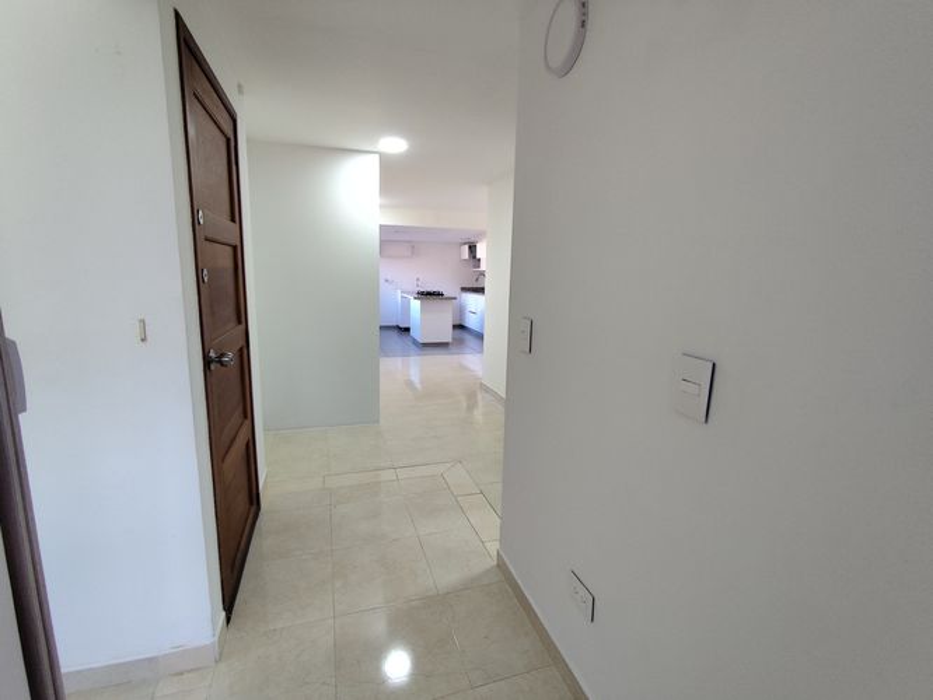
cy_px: 350
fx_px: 431
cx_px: 466
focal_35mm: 16
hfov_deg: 94.5
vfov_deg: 78.1
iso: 160
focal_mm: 1.65
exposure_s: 1/60
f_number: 2.2
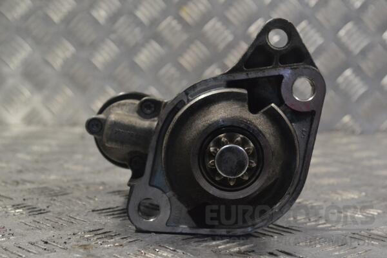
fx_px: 726
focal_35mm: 68
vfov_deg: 20.2
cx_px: 194
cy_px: 129
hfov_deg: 29.9
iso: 3200
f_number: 9
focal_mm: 45
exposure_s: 1/320
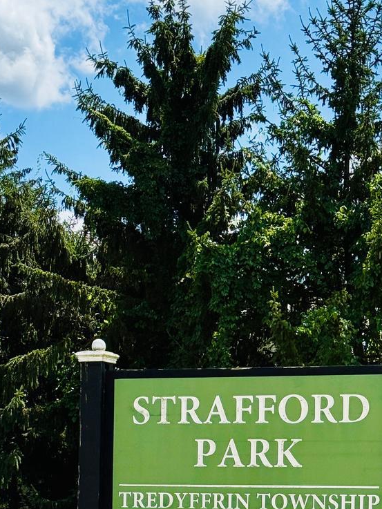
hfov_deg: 14.8
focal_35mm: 100
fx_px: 1471
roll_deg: -1.3
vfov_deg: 19.1
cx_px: 240
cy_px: 497
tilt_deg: +1.1
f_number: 1.78
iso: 64
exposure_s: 1/5587
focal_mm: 6.76
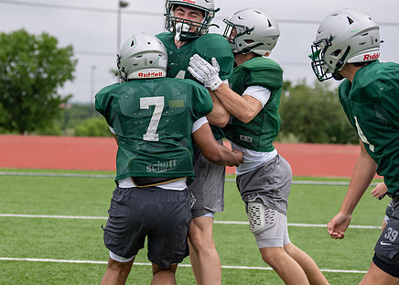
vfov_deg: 12.3
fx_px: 1325
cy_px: 126
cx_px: 173
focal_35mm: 117
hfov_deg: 17.1
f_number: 2.8
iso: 160
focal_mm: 70
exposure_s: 1/2500
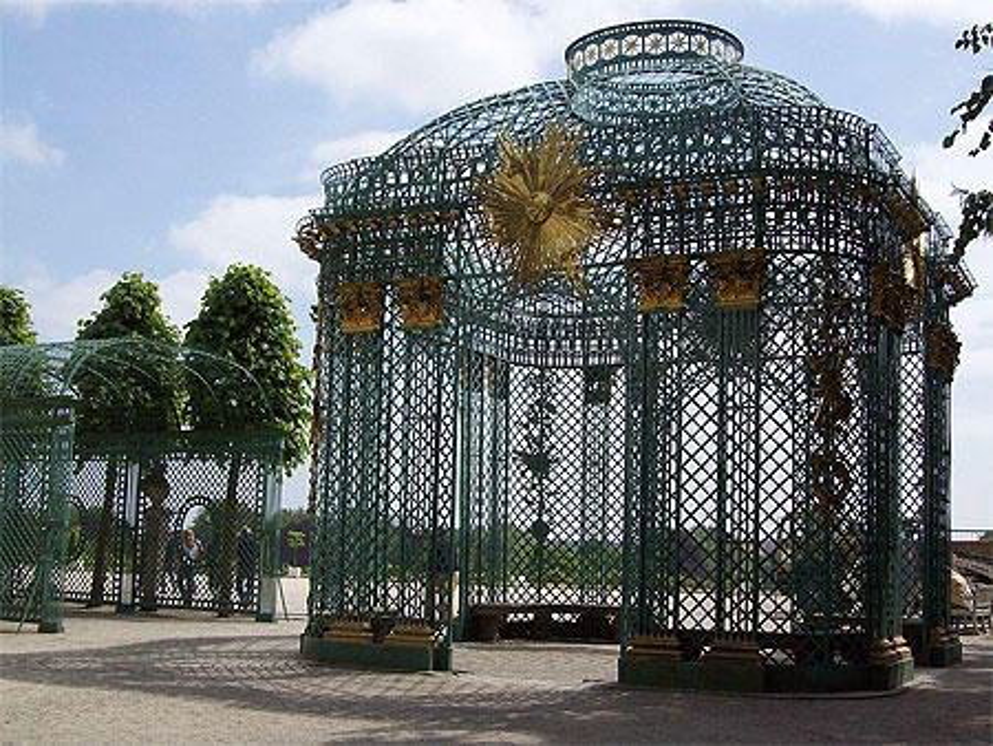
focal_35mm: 45
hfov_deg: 42.1
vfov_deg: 32.2
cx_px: 496
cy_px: 373
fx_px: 1292
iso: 80
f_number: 5.4
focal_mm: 7.6
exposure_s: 1/585
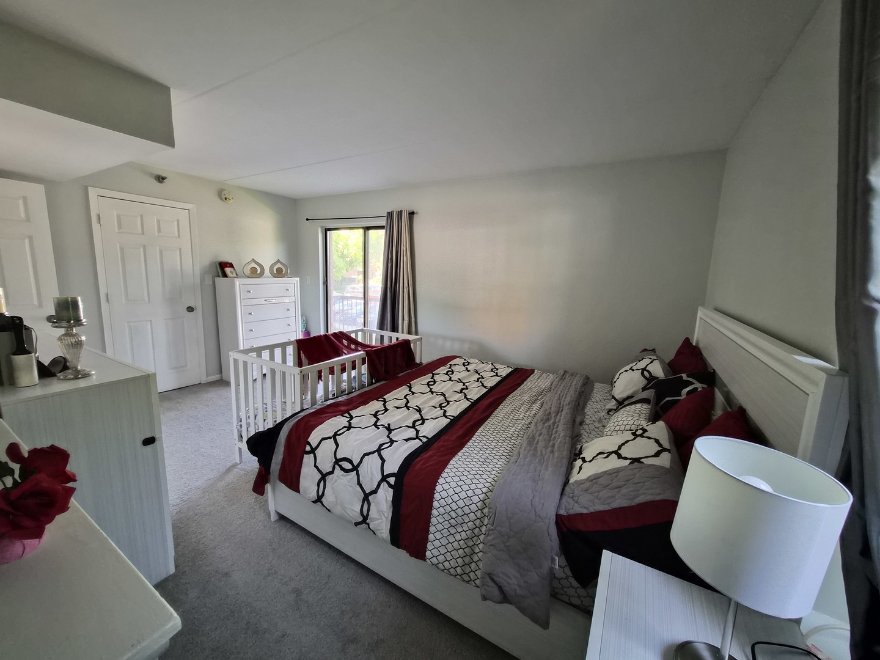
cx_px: 440
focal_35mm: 13
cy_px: 330
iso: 320
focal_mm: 1.7
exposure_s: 1/60
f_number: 2.2
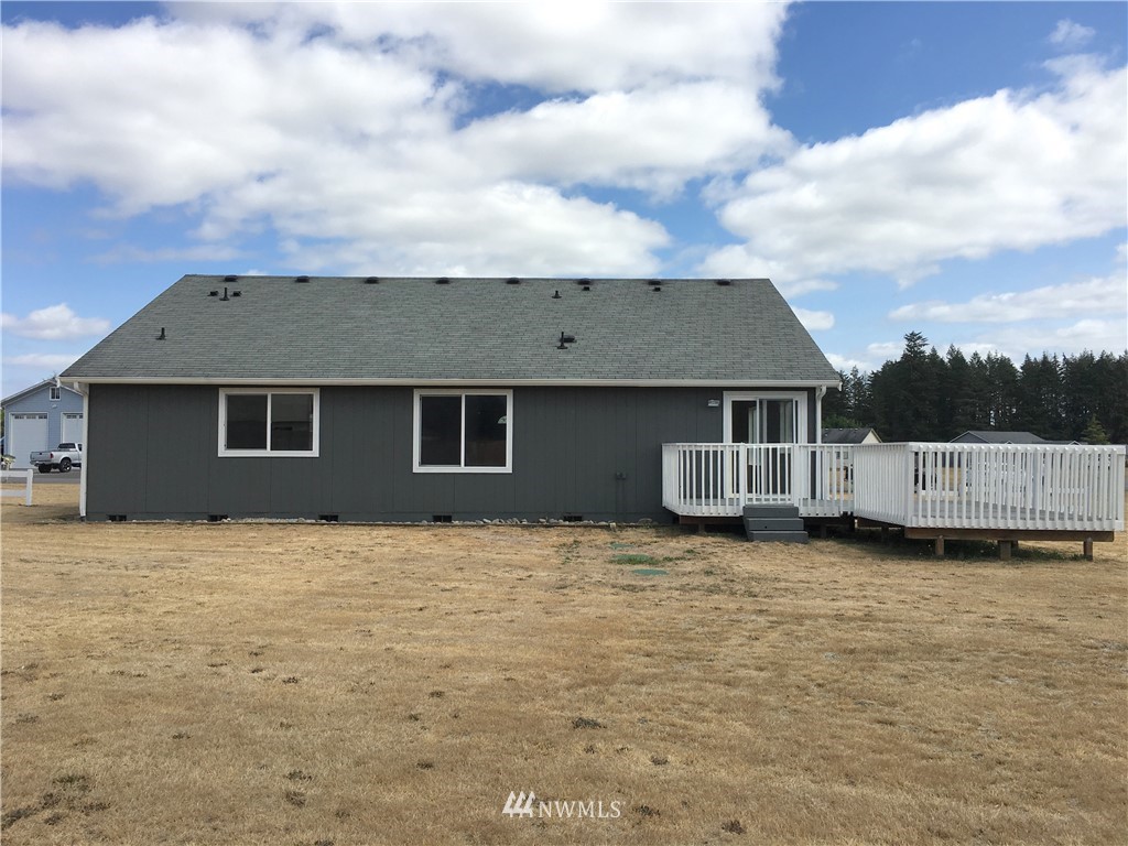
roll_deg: +0.1
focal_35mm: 29
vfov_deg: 48.2
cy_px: 423
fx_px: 945
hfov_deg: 61.7
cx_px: 564
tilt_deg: +1.8
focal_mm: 4.15
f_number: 2.2
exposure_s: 1/2079
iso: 25
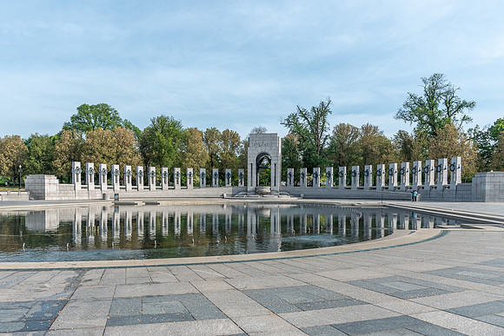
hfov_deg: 60.8
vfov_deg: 42.6
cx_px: 227
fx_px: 429
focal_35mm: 31
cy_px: 204
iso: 100
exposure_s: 1/125
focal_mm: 24
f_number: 6.3
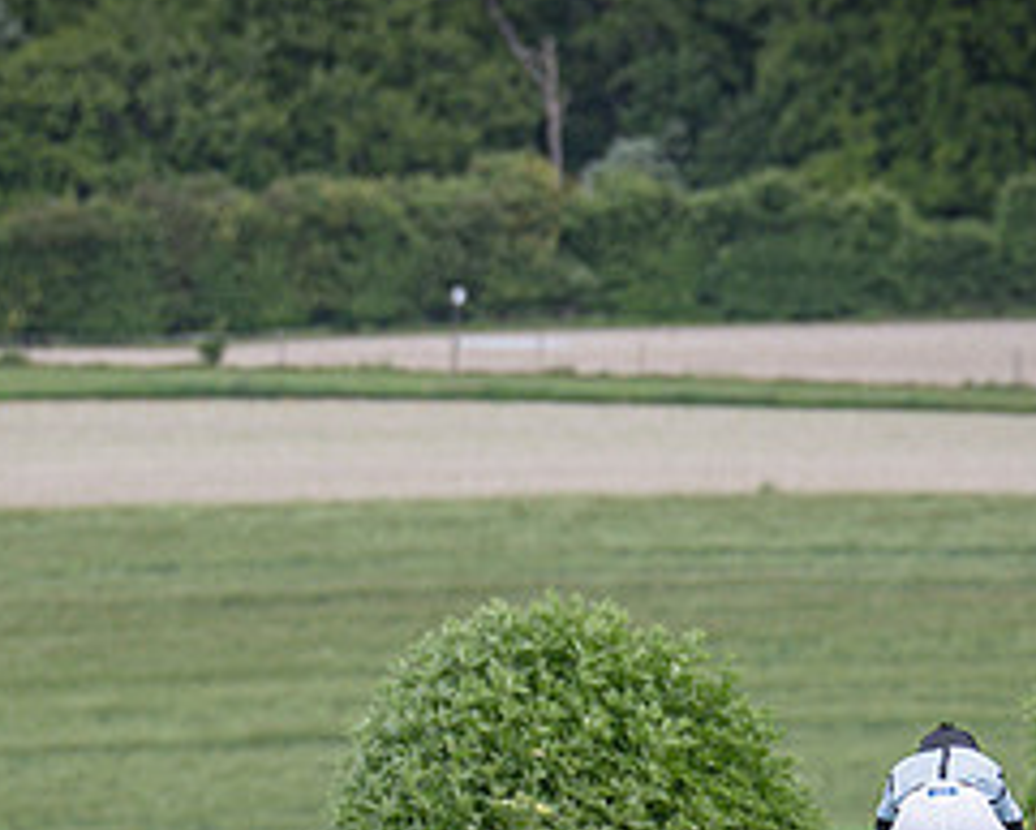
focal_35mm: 812
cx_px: 628
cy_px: 930
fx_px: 24907
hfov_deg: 2.4
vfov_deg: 1.9
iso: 400
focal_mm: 200
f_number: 4
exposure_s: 1/1600
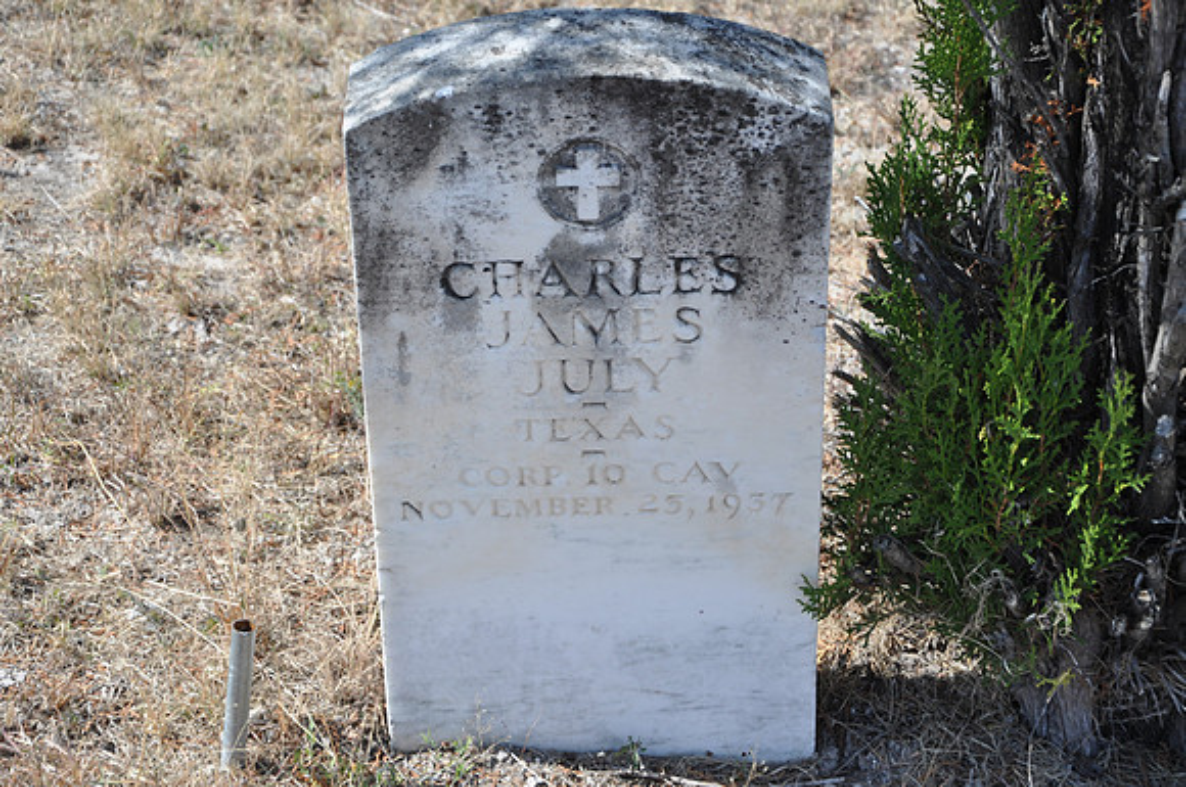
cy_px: 394
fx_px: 2862
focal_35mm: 87
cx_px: 593
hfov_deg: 23.4
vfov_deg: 15.7
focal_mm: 58
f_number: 6.3
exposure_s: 1/160
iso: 200
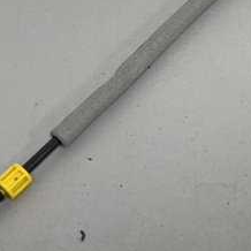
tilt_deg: -41.4
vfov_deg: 25.6
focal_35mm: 65
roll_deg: +1.2
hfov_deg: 25.7
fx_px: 533
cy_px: 24
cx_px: 220
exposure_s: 1/100
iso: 100
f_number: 1.6
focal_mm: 5.1
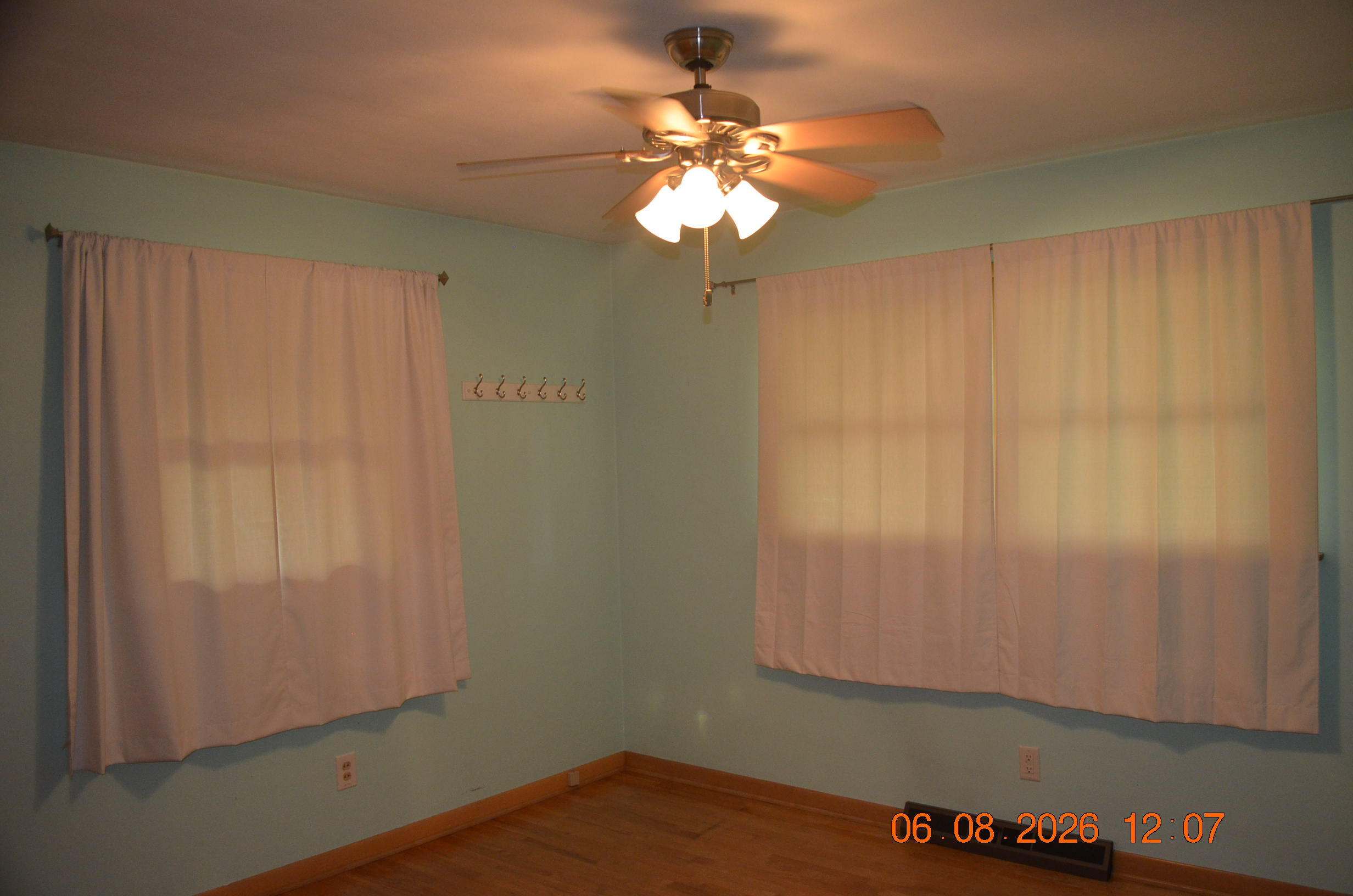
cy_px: 448
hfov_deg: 67.5
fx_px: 1013
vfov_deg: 47.7
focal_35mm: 27
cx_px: 676
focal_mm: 18
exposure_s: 1/60
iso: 1000
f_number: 3.5
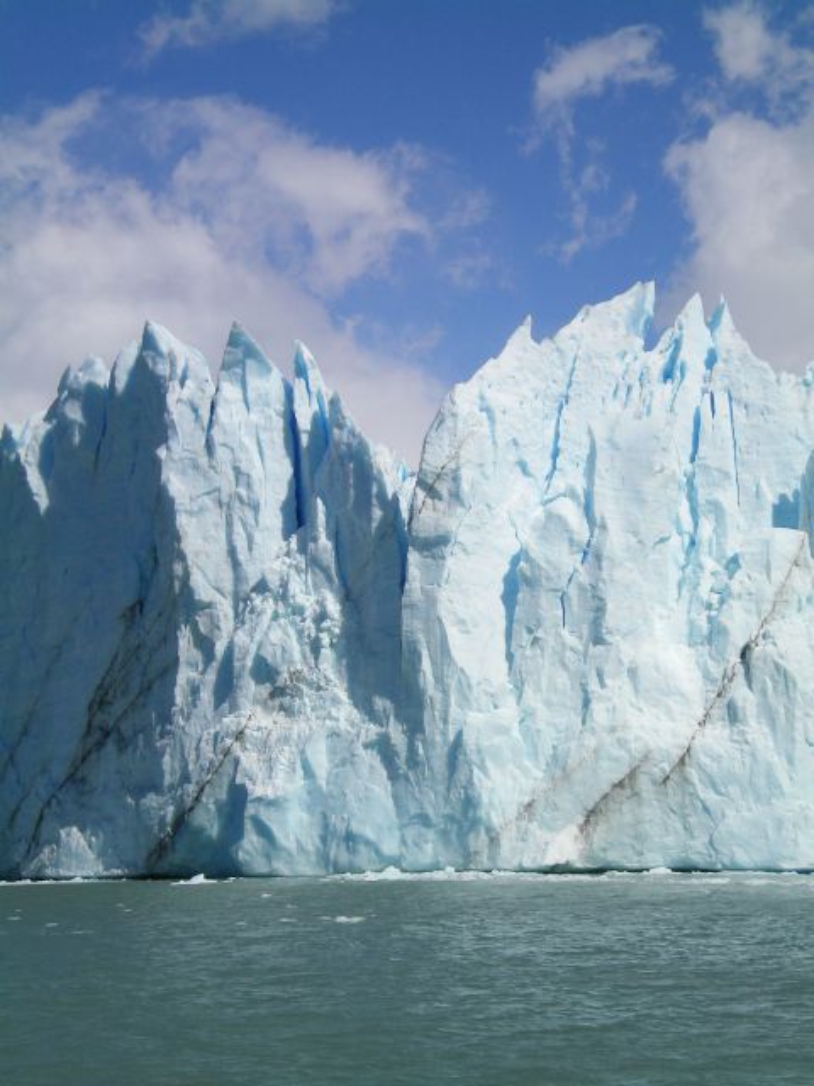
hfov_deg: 17.0
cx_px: 407
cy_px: 543
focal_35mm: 87
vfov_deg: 22.5
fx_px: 2728
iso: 64
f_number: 7.2
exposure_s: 1/800
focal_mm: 14.3
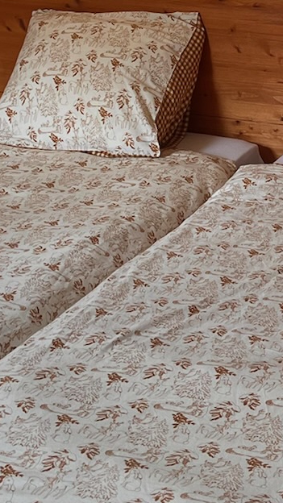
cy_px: -39
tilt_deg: -7.8
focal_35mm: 93
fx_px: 1241
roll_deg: +0.6
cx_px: 212
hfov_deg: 13.0
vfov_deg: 21.8
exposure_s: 1/100
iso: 80
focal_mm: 5.1
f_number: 1.6
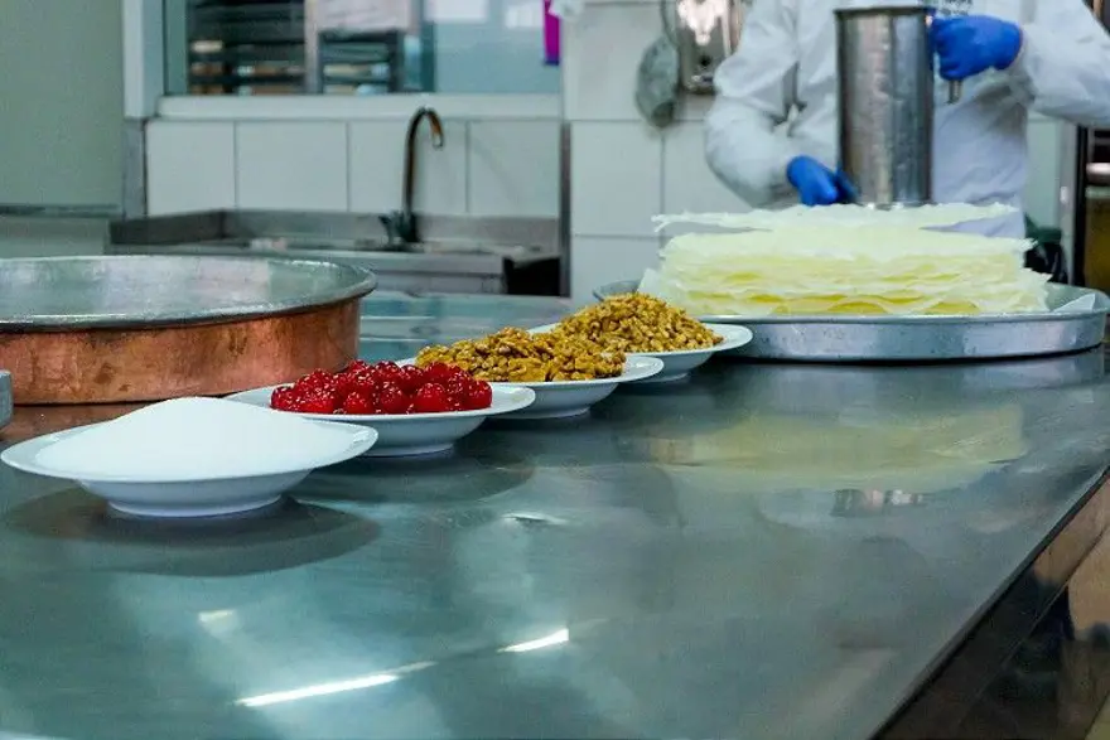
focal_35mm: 68
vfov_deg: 20.0
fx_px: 2097
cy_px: 370
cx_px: 555
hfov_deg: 29.7
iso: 2000
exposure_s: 1/180
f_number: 5.6
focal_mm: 45.2
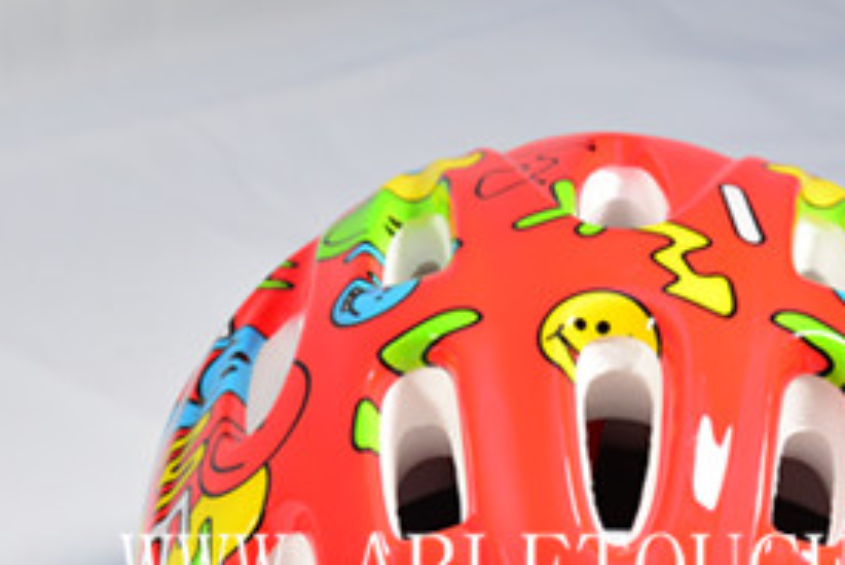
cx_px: 604
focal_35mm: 131
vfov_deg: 10.4
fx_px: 3076
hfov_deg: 15.6
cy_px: 579
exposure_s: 1/80
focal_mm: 50
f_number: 9
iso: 320
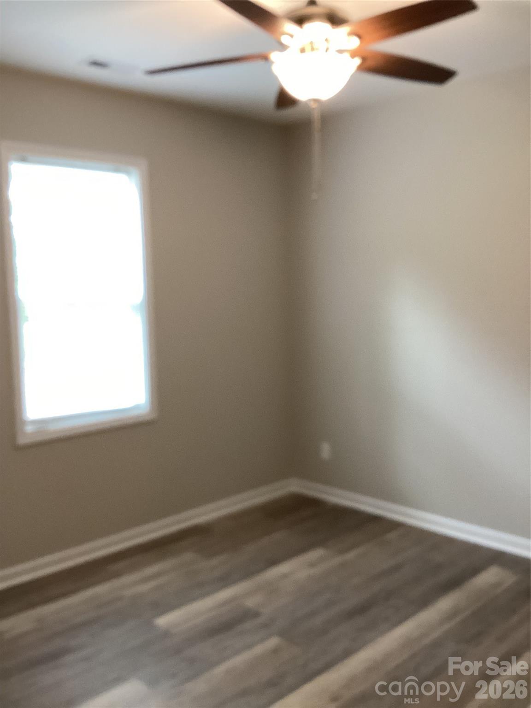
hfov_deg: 45.4
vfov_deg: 58.4
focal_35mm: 31
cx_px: 266
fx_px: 634
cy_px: 354
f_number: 2.4
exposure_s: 1/60
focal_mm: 3.3
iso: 200
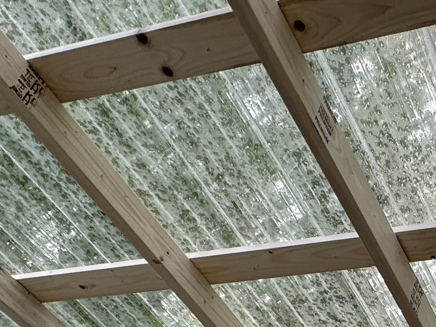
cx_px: 548
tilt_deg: -2.3
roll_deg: -0.3
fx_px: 756
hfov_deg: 27.5
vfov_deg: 18.1
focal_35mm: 60
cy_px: 622
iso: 40
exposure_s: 1/267
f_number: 2.2
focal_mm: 2.22
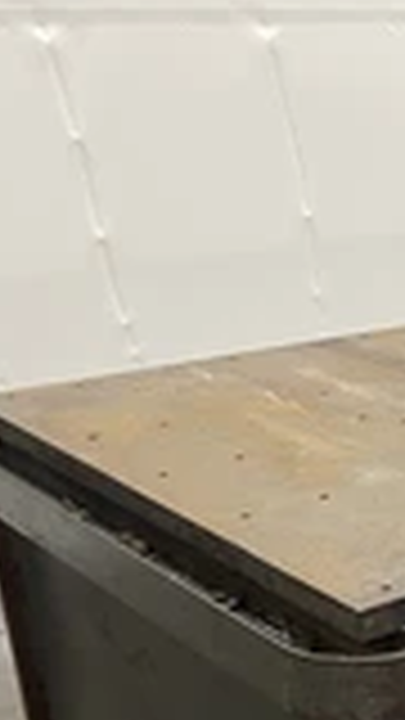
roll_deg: -0.1
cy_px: 621
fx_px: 1298
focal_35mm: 68
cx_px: 662
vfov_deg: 29.9
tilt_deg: -24.0
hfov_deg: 15.8
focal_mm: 5.1
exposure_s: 1/60
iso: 400
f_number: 1.6
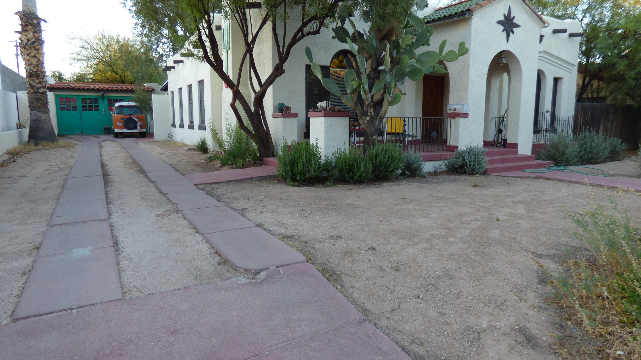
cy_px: 178
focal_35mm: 23
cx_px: 322
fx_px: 391
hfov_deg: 78.7
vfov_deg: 49.5
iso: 100
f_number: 2.8
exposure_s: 1/80
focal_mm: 3.7
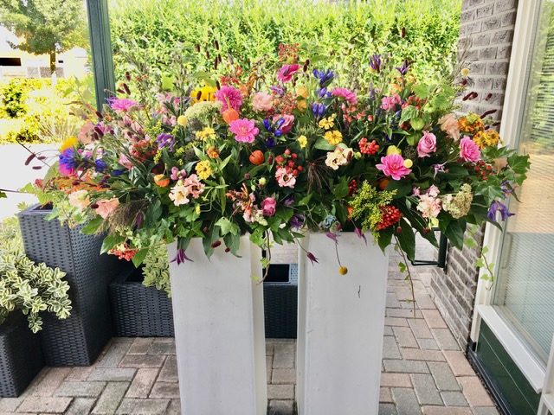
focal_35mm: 29
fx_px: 464
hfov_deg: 61.7
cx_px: 277
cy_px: 208
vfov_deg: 48.2
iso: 25
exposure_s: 1/135
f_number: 2.2
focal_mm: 4.15
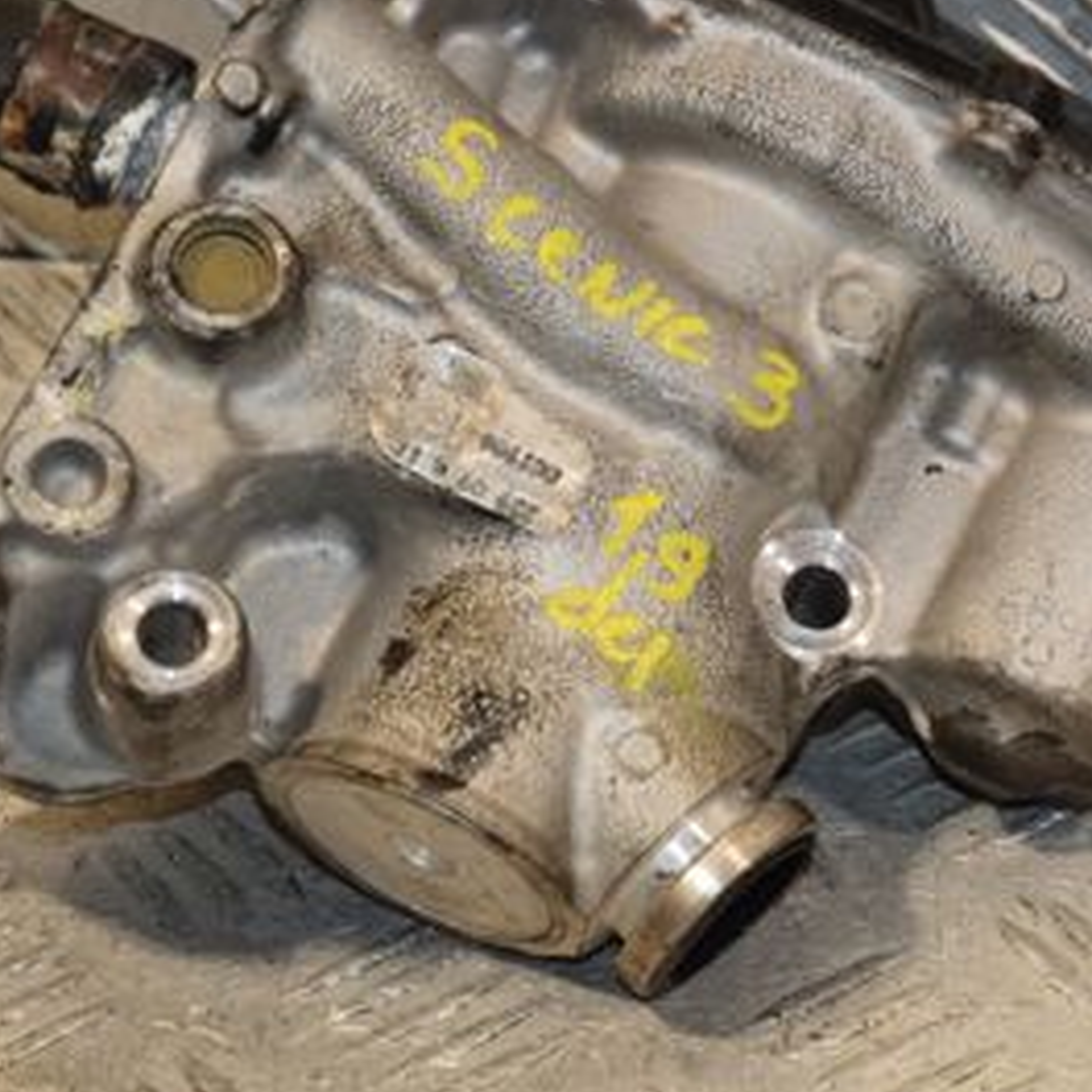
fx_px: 7281
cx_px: 769
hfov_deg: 8.6
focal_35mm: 204
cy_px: 252
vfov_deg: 8.6
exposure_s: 1/200
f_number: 6.3
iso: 800
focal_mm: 66
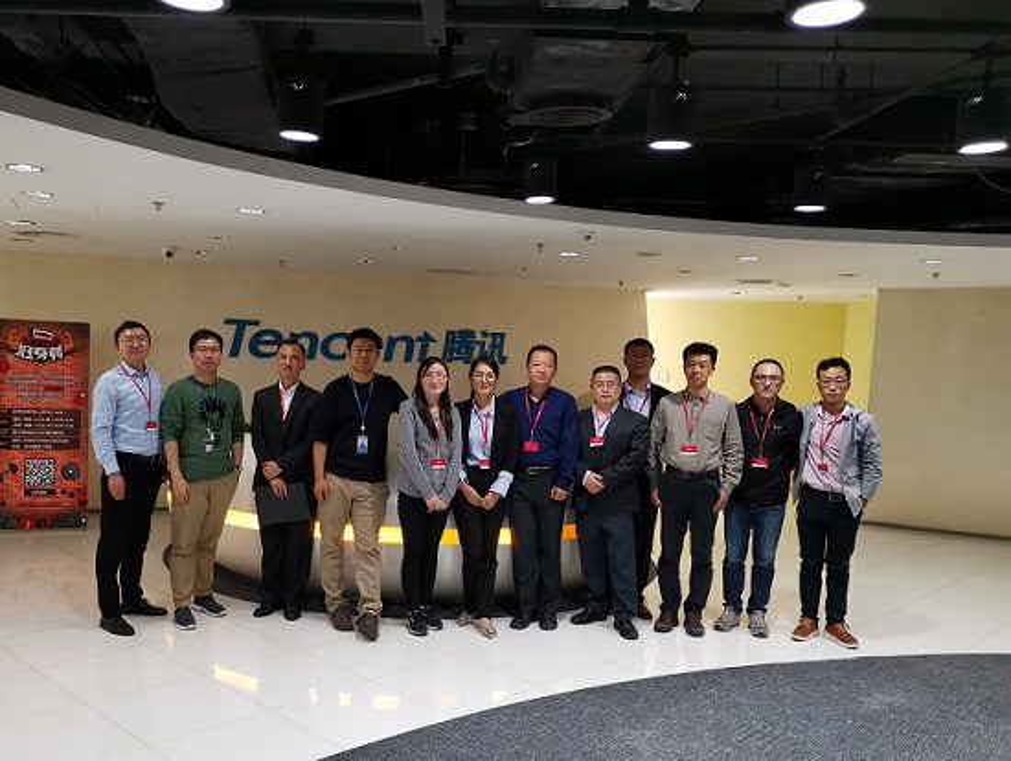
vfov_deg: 51.5
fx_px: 790
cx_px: 506
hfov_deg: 65.3
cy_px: 380
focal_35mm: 27
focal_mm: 5.58
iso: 400
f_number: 1.8
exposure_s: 1/50
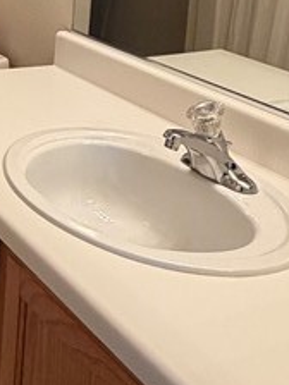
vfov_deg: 27.5
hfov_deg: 21.4
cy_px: -46
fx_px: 712
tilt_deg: -6.1
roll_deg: -3.3
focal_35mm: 64
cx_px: -55
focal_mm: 2.22
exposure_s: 1/120
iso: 250
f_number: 2.2
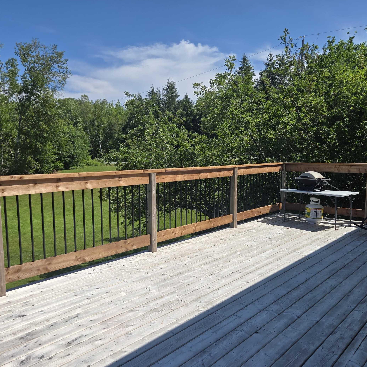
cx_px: 201
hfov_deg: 53.9
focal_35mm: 30
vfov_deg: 54.0
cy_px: 198
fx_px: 360
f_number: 1.8
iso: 25
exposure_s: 1/2352
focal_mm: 5.4
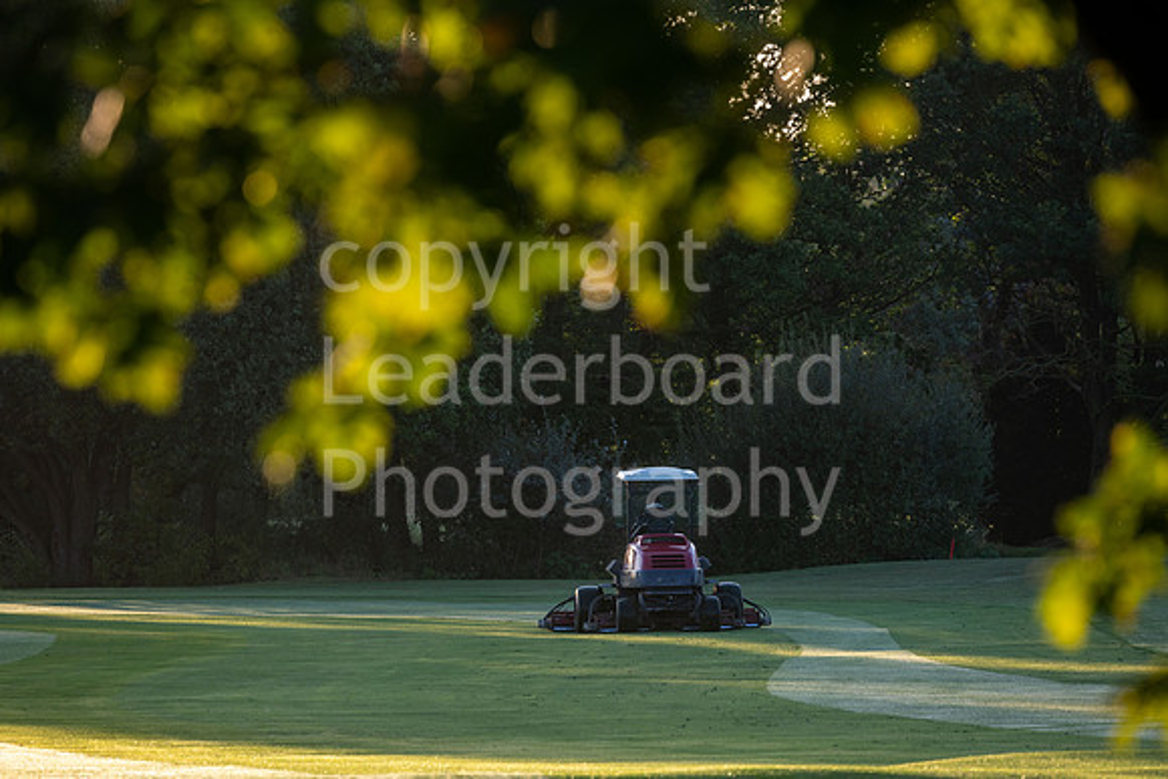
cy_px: 390
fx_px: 9735
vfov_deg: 4.6
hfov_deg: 6.9
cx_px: 584
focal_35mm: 300
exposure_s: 1/200
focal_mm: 300
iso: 200
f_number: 6.3
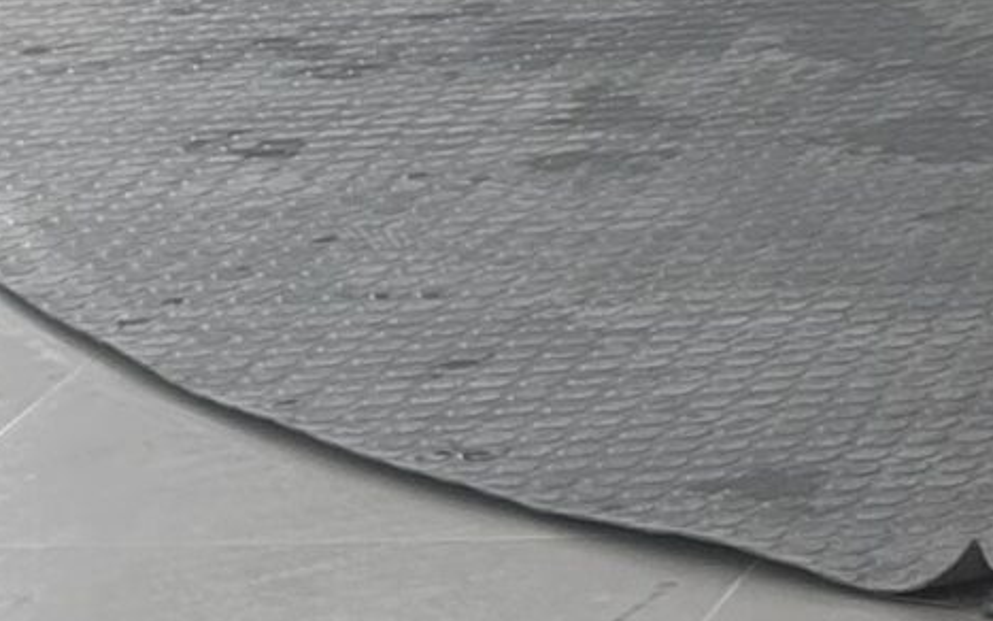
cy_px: -1233
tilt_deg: -3.7
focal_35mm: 279
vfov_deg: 4.5
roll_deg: +0.4
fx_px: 7551
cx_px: 2711
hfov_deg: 6.9
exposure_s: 1/323
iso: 100
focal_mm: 6.76
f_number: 1.78
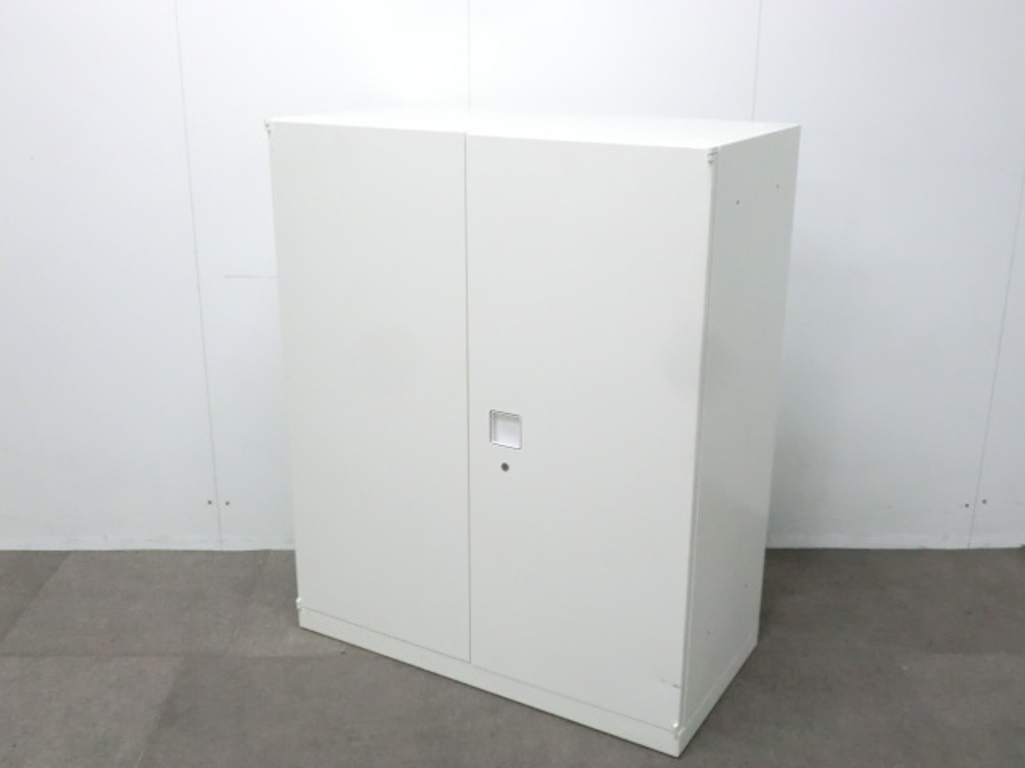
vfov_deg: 37.7
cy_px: 384
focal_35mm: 38
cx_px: 512
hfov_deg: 49.0
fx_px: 1125
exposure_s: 1/60
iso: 800
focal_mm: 6.9
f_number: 3.9
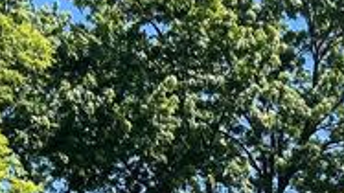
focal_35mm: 155
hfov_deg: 13.0
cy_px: 678
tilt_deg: -2.2
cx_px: 545
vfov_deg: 6.7
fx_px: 1413
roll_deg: +0.7
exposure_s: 1/1721
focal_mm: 5.1
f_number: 1.6
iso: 50
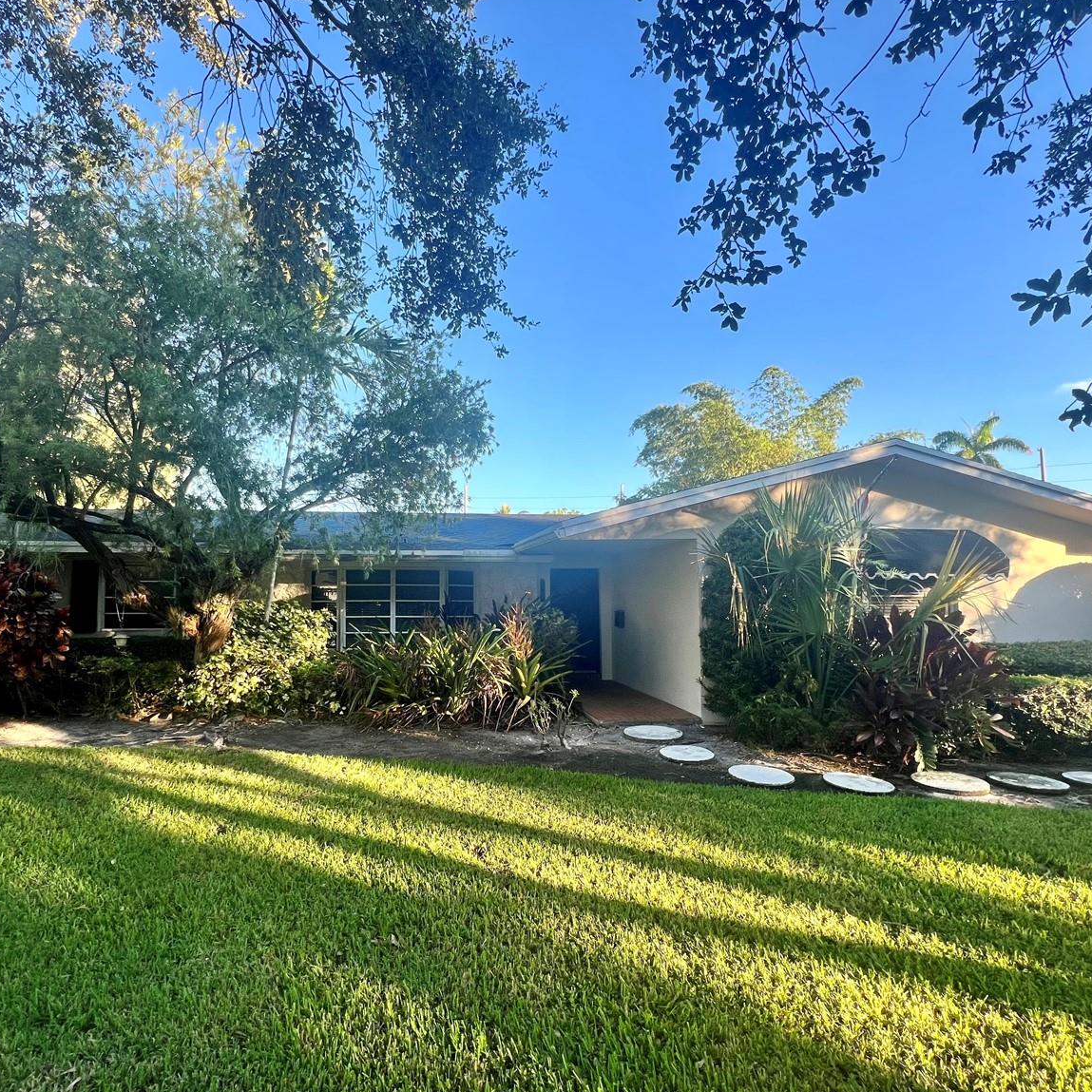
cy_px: 559
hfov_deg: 86.8
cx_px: 462
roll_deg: +0.3
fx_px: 571
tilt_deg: +2.9
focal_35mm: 16
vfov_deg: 87.4
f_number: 1.8
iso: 32
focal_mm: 1.57
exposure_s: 1/254
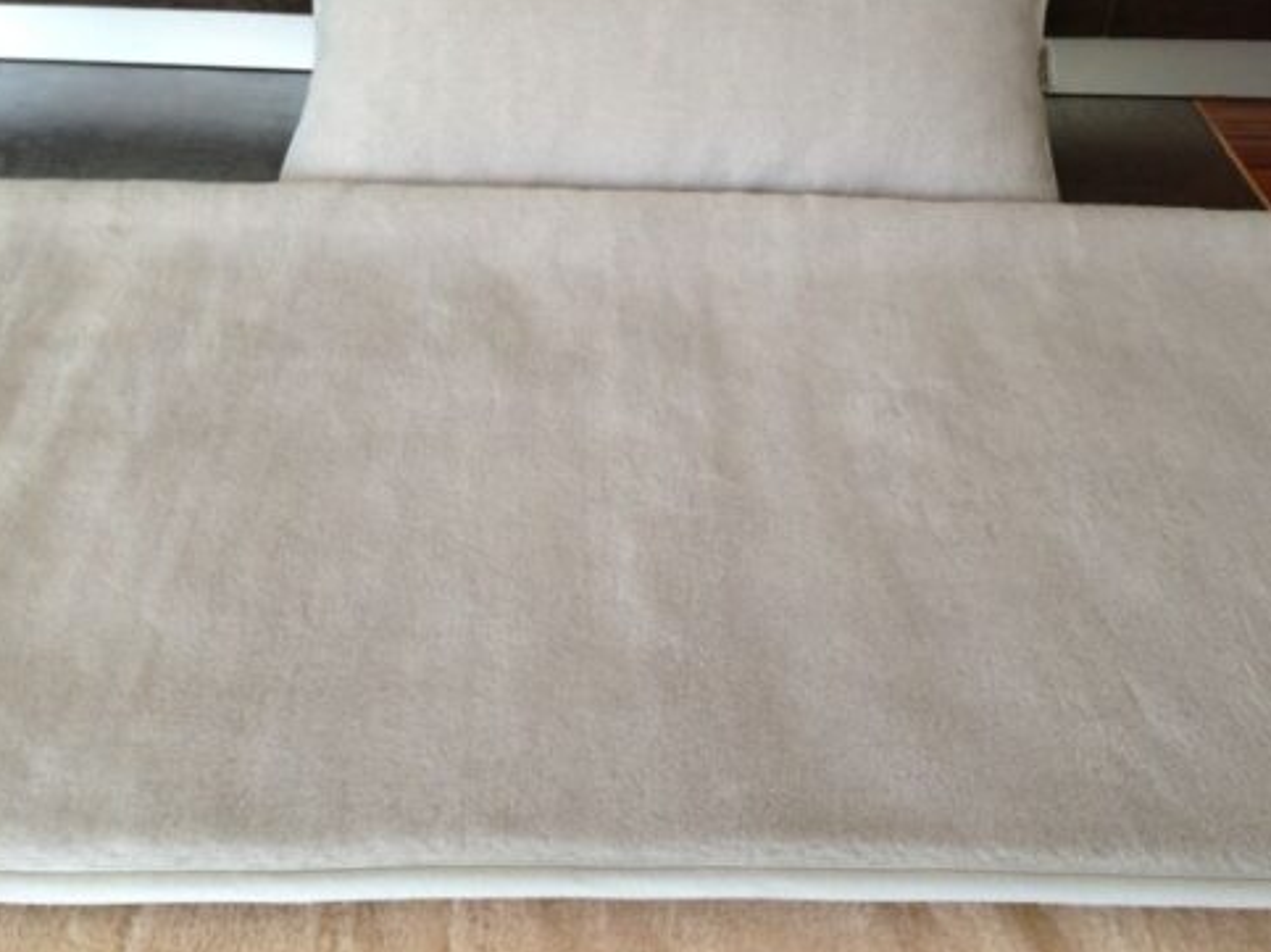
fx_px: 1505
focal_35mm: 41
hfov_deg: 45.7
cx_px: 689
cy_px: 413
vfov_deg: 35.1
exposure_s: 1/24
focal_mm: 4.13
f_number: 2.4
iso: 64
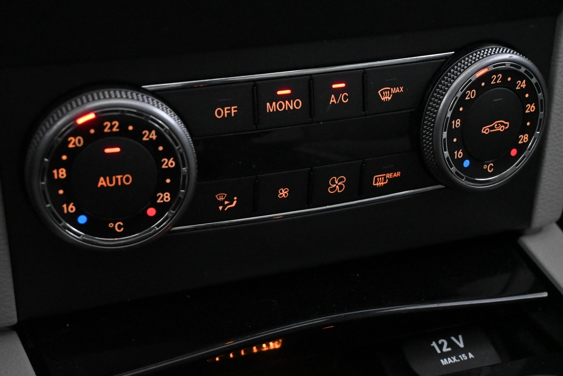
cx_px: 282
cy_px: 188
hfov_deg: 34.2
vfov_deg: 23.2
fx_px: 915
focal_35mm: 58
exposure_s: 1/60
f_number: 5.6
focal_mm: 39
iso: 11400
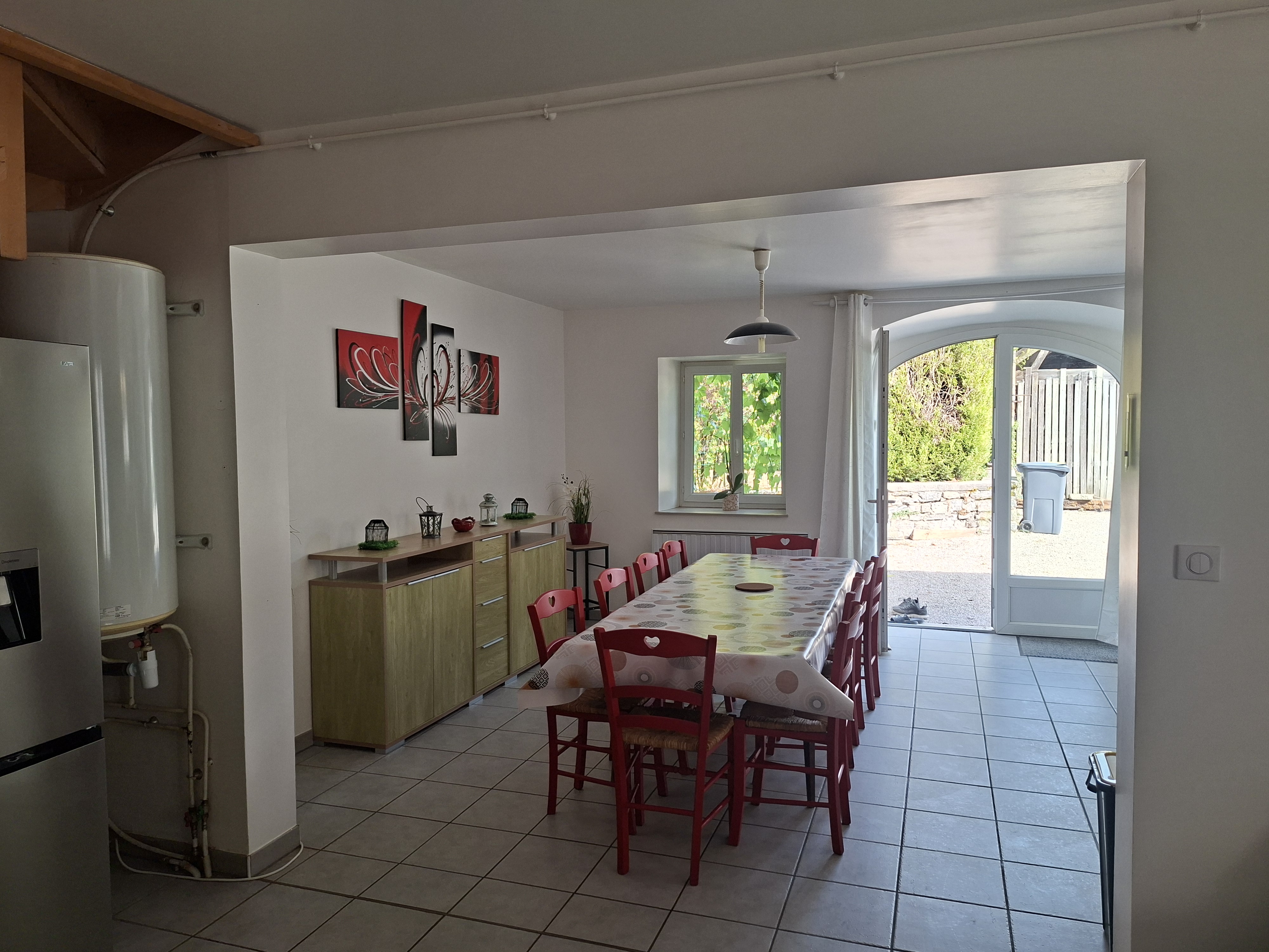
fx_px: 843
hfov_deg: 73.9
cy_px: 476
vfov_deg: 58.9
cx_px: 634
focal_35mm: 23
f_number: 1.8
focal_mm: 5.54
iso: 50
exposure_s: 1/116
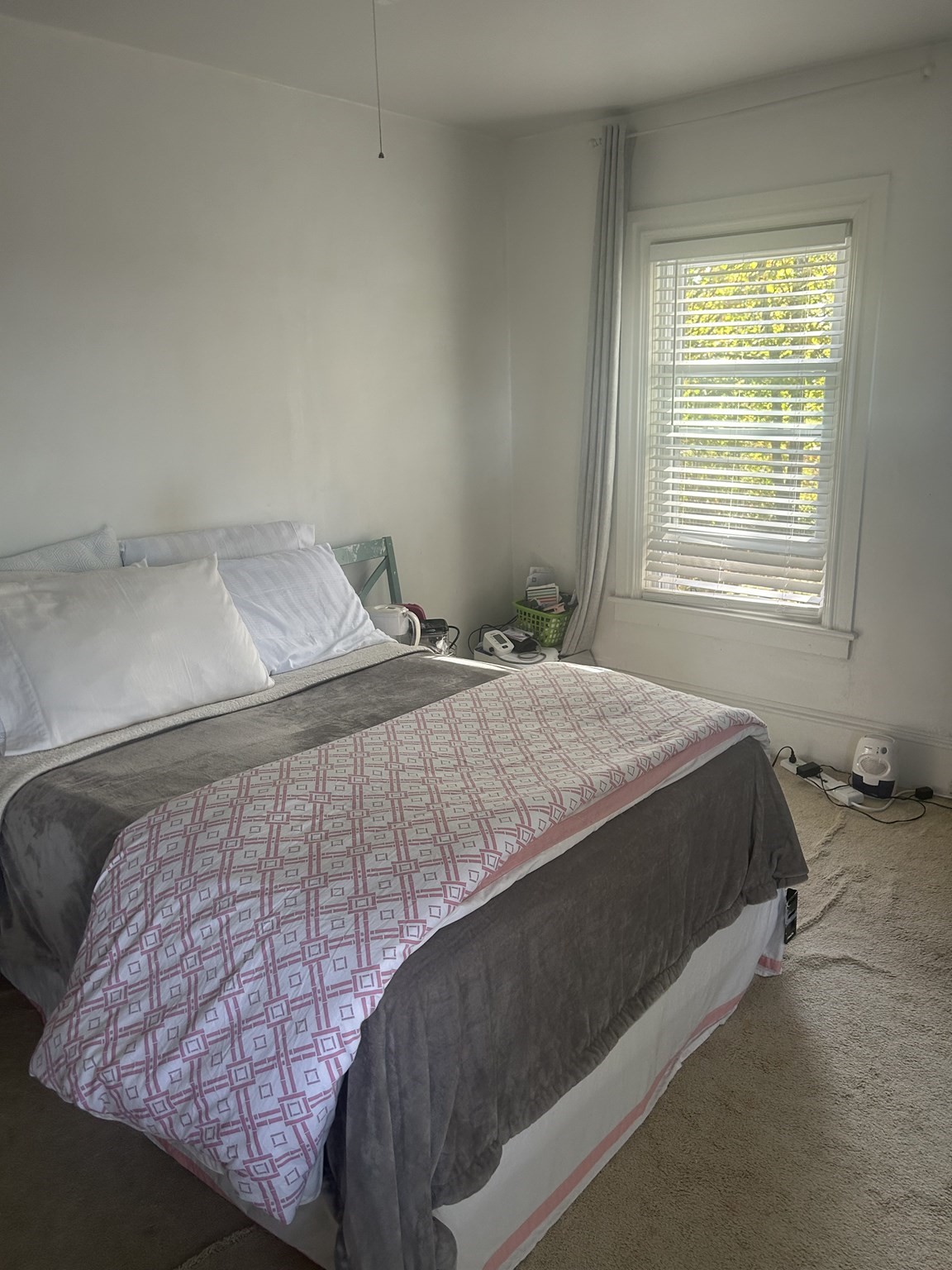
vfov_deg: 67.3
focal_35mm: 26
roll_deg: +1.7
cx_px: 476
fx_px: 953
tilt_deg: -17.2
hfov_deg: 53.1
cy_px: 635
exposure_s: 1/121
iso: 100
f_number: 1.5
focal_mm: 5.7
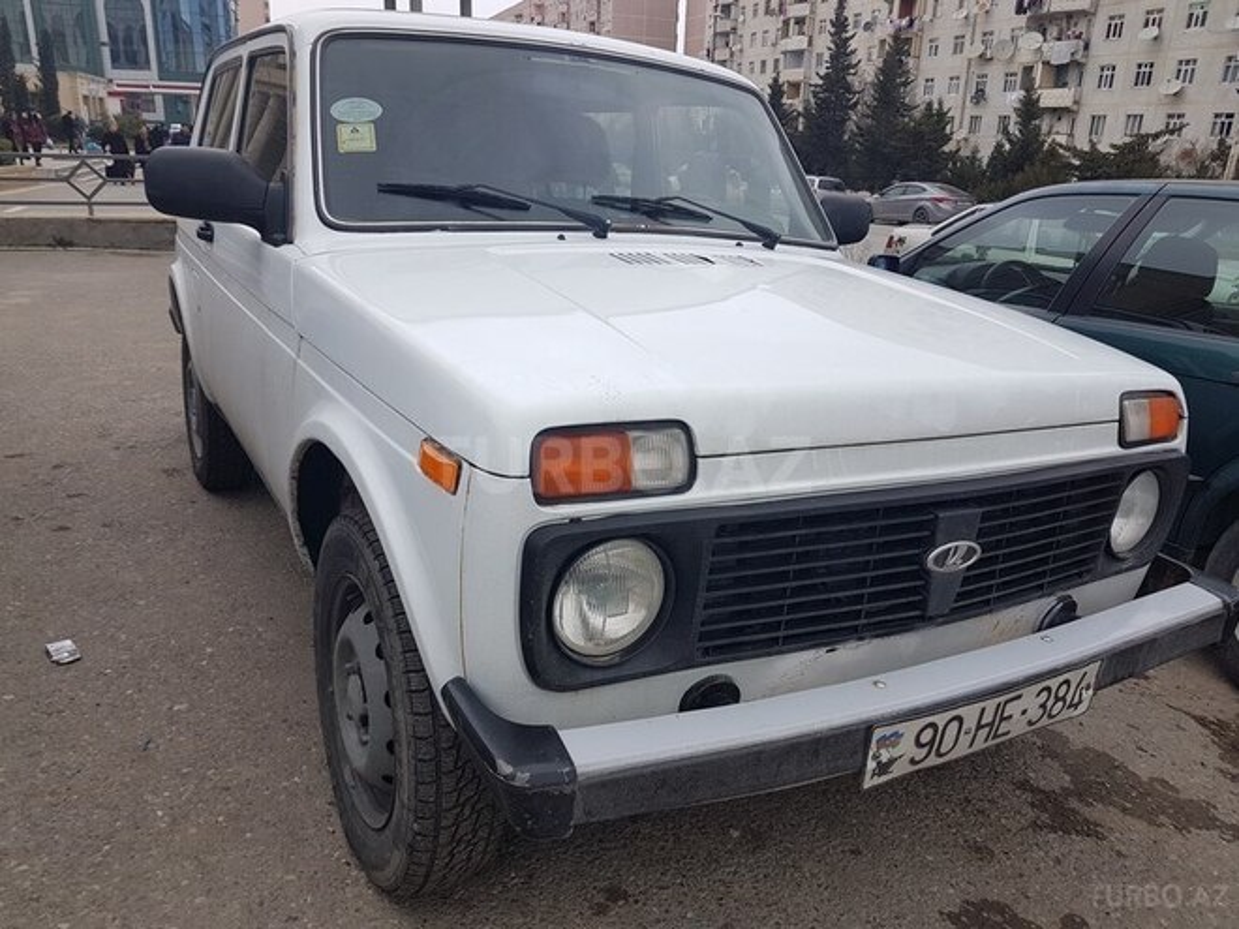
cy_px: 464
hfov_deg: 67.3
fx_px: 931
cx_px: 620
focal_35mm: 26
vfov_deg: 53.1
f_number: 1.7
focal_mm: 4.2
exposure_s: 1/916
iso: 40
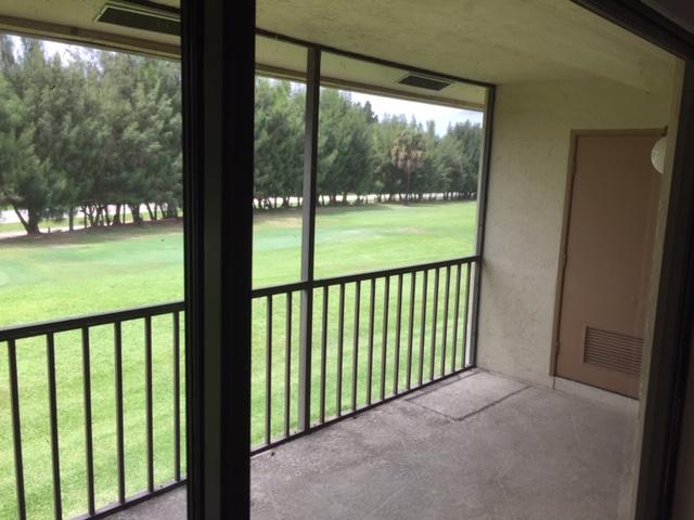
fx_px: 581
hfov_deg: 61.7
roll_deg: -2.1
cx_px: 347
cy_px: 260
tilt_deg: -9.8
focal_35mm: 29
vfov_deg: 48.2
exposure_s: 1/359
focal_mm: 4.15
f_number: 2.2
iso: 32
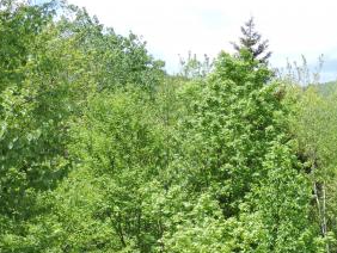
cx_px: 338
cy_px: 180
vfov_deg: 13.1
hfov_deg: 17.0
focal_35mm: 113
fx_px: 1101
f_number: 3.7
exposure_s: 1/500
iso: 100
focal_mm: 9.8
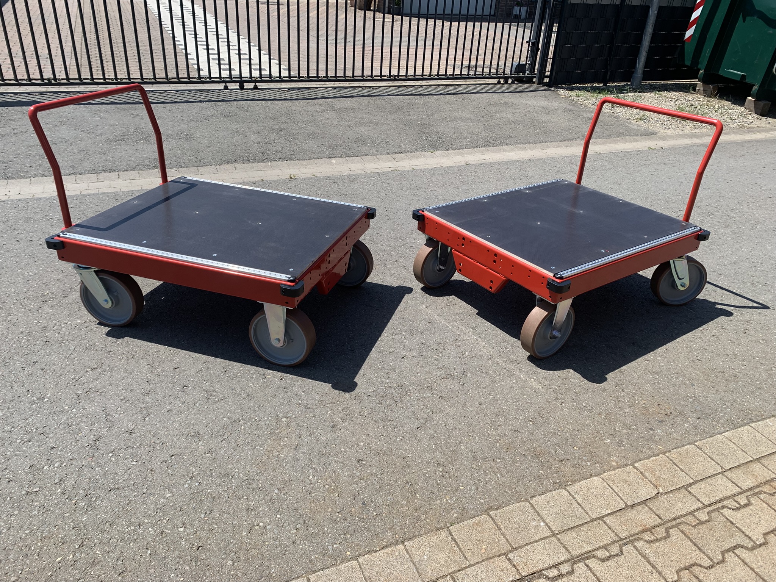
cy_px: 291
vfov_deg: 53.1
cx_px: 388
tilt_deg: -29.4
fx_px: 583
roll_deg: -2.7
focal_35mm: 26
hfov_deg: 67.3
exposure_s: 1/1916
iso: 25
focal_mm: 4.25
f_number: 1.8
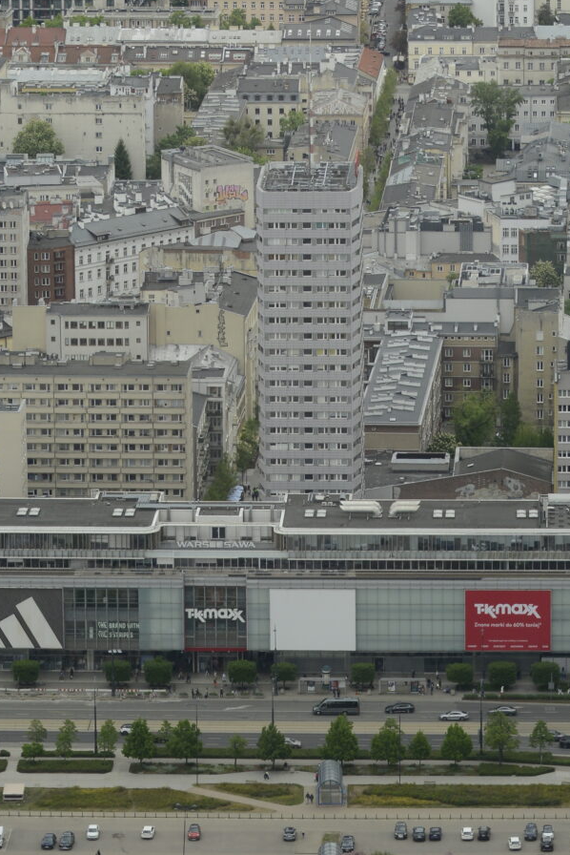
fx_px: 4746
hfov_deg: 6.9
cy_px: -30
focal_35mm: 200
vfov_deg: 10.2
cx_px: 285
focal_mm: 70
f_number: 4
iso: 320
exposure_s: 1/1600
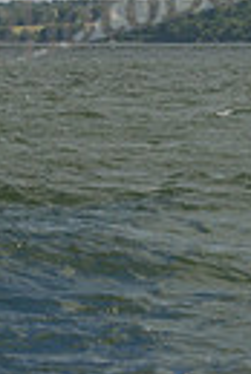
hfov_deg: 4.4
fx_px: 3254
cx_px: -172
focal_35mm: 312
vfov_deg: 6.4
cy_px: -406
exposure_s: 1/1250
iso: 320
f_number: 5
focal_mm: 70
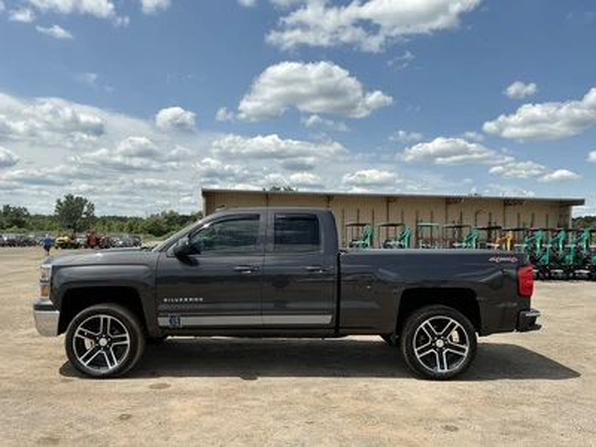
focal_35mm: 28
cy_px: 224
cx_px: 298
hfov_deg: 63.4
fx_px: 482
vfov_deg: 49.7
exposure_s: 1/2538
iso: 25
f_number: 1.8
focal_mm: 3
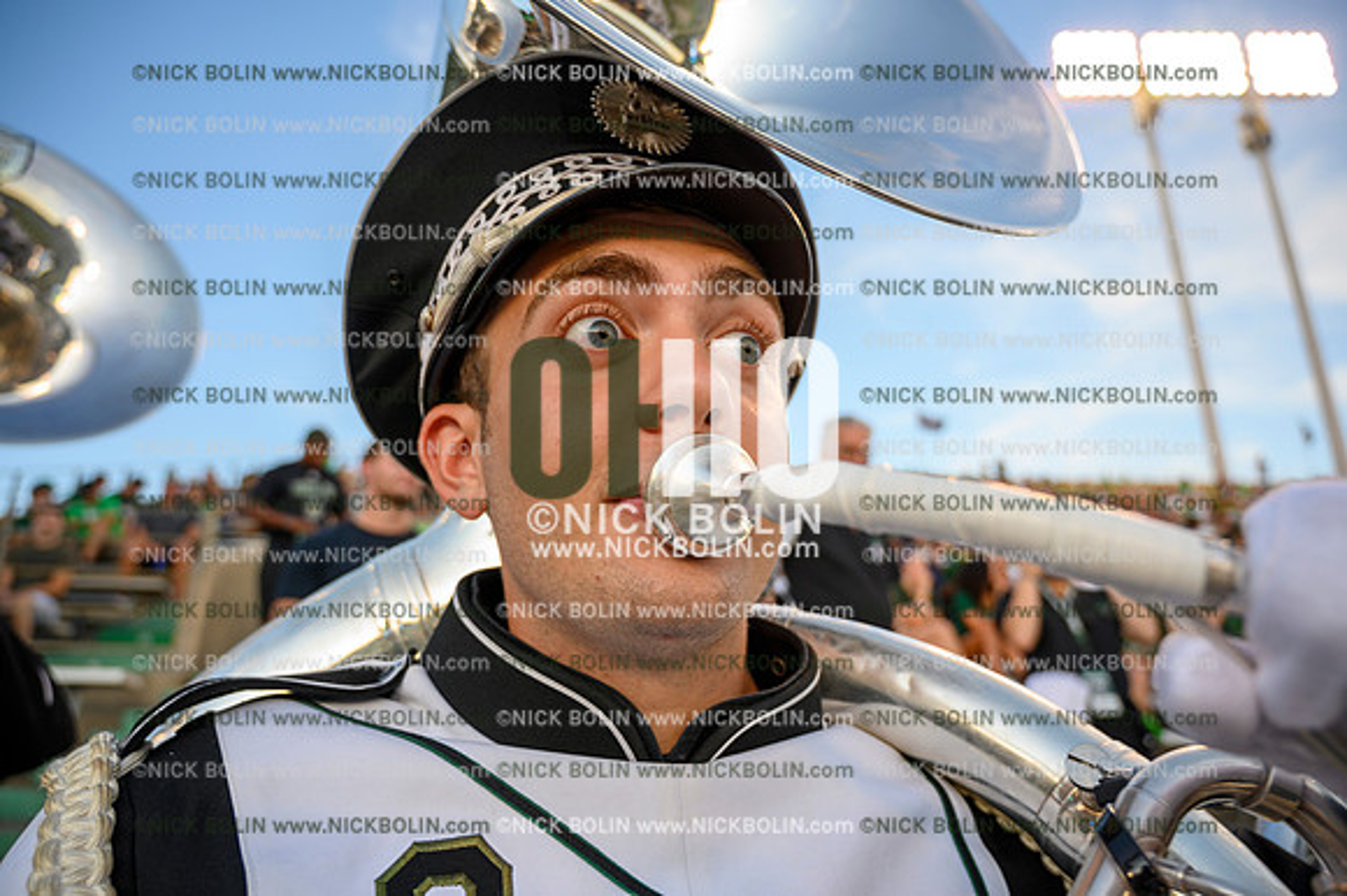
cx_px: 674
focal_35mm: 24
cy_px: 448
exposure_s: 1/50
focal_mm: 24
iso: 100
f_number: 4
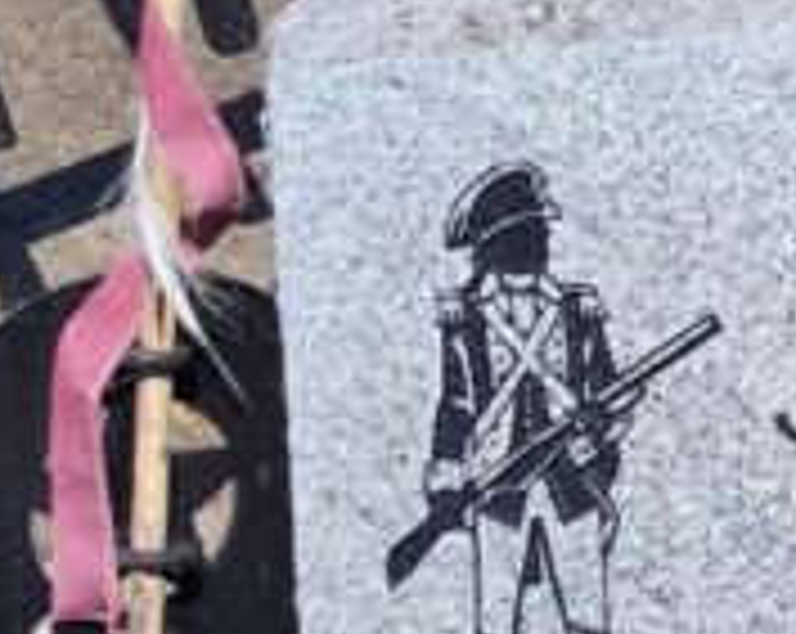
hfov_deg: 13.1
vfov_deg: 11.7
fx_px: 3058
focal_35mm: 130
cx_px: 1534
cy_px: 634
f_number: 1.8
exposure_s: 1/1623
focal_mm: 5.56
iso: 100
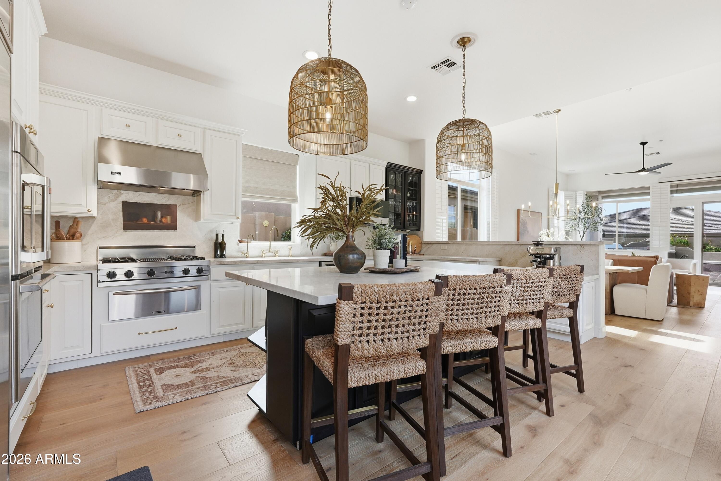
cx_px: 360
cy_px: 240
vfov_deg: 72.1
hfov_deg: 95.0
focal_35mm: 16
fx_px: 330
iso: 100
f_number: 10
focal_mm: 16.5
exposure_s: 1/200
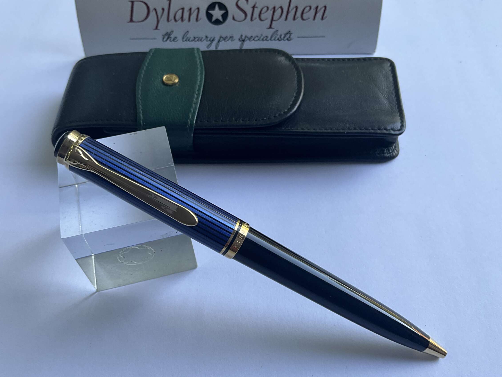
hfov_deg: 55.3
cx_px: 228
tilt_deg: -56.9
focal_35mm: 33
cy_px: 210
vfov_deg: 42.9
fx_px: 479
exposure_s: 1/122
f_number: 1.8
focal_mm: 3
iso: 32
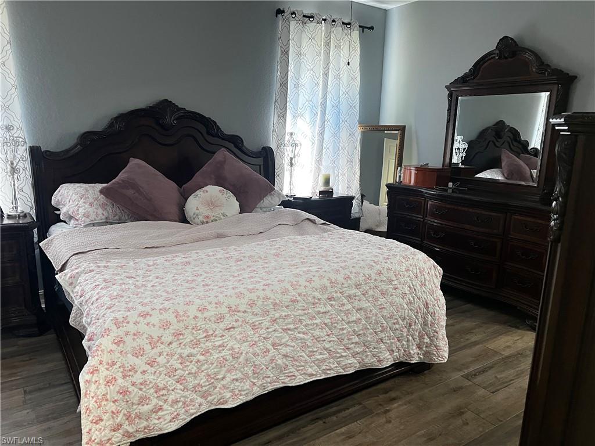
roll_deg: -1.9
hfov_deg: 67.3
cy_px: 223
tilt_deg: -14.0
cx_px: 298
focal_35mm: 26
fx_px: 447
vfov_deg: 53.1
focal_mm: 5.7
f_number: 1.5
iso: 250
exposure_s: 1/60
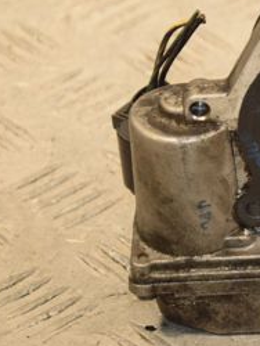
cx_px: 383
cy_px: 113
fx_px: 3132
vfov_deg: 6.3
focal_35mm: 313
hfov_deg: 4.7
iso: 800
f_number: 6.3
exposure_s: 1/200
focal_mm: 85
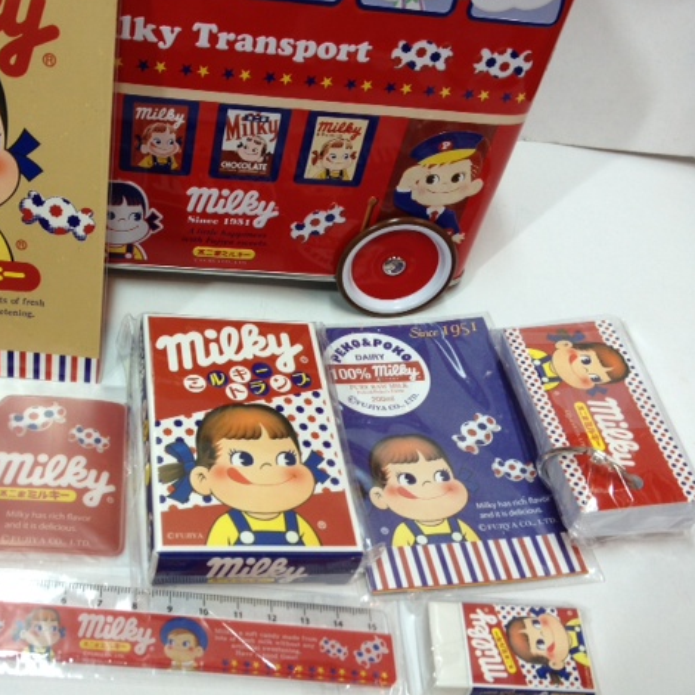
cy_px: 347
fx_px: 954
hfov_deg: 39.5
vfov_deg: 40.0
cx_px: 229
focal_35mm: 42
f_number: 2.4
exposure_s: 1/20
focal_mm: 4.28
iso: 80
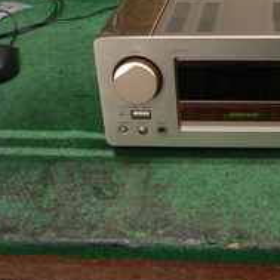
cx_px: 244
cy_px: 87
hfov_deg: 26.1
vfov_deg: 26.7
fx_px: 586
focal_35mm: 64
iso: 200
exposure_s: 1/20
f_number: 2.8
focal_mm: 6
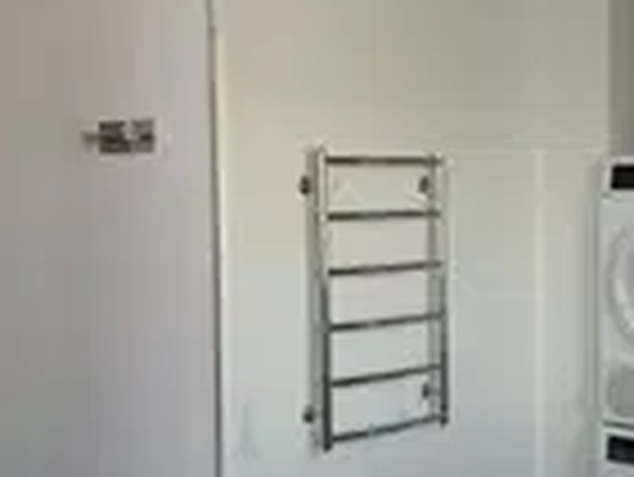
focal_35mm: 74
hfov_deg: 26.3
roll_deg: +0.3
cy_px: 279
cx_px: 380
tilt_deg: -1.6
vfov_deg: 19.9
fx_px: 1356
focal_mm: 3.99
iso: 50
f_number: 1.8
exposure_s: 1/121
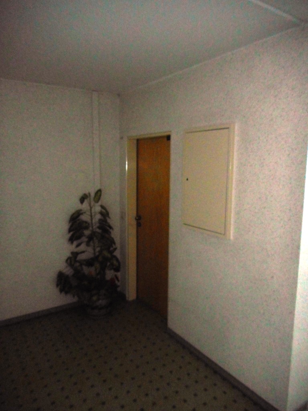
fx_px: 297
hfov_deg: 54.9
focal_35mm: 25
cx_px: 154
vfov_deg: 69.4
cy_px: 206
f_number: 3.7
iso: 400
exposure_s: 1/25
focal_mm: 4.5
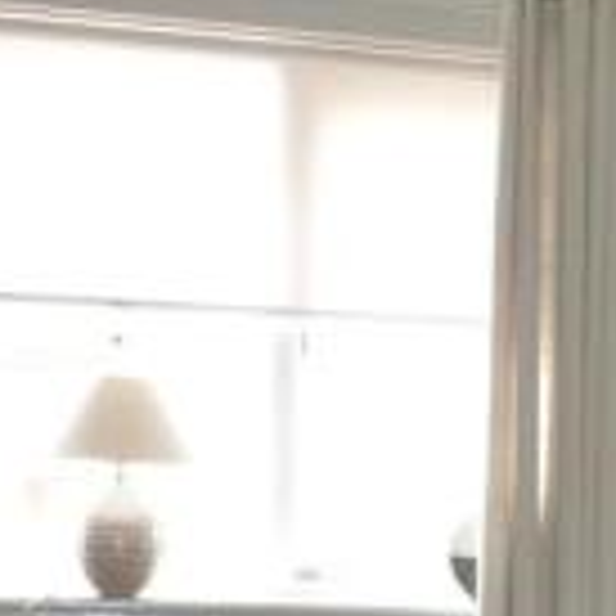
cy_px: 641
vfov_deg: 18.0
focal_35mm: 94
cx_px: 713
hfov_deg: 17.7
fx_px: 1893
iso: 400
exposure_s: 1/60
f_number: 2.8
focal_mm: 4.5
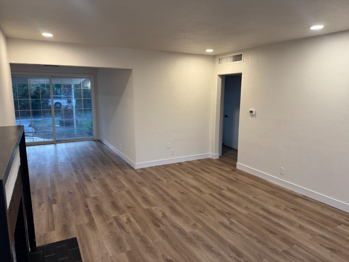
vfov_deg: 56.8
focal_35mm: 24
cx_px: 174
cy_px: 131
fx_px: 242
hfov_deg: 71.6
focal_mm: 6.76
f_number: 1.78
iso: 125
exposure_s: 1/60
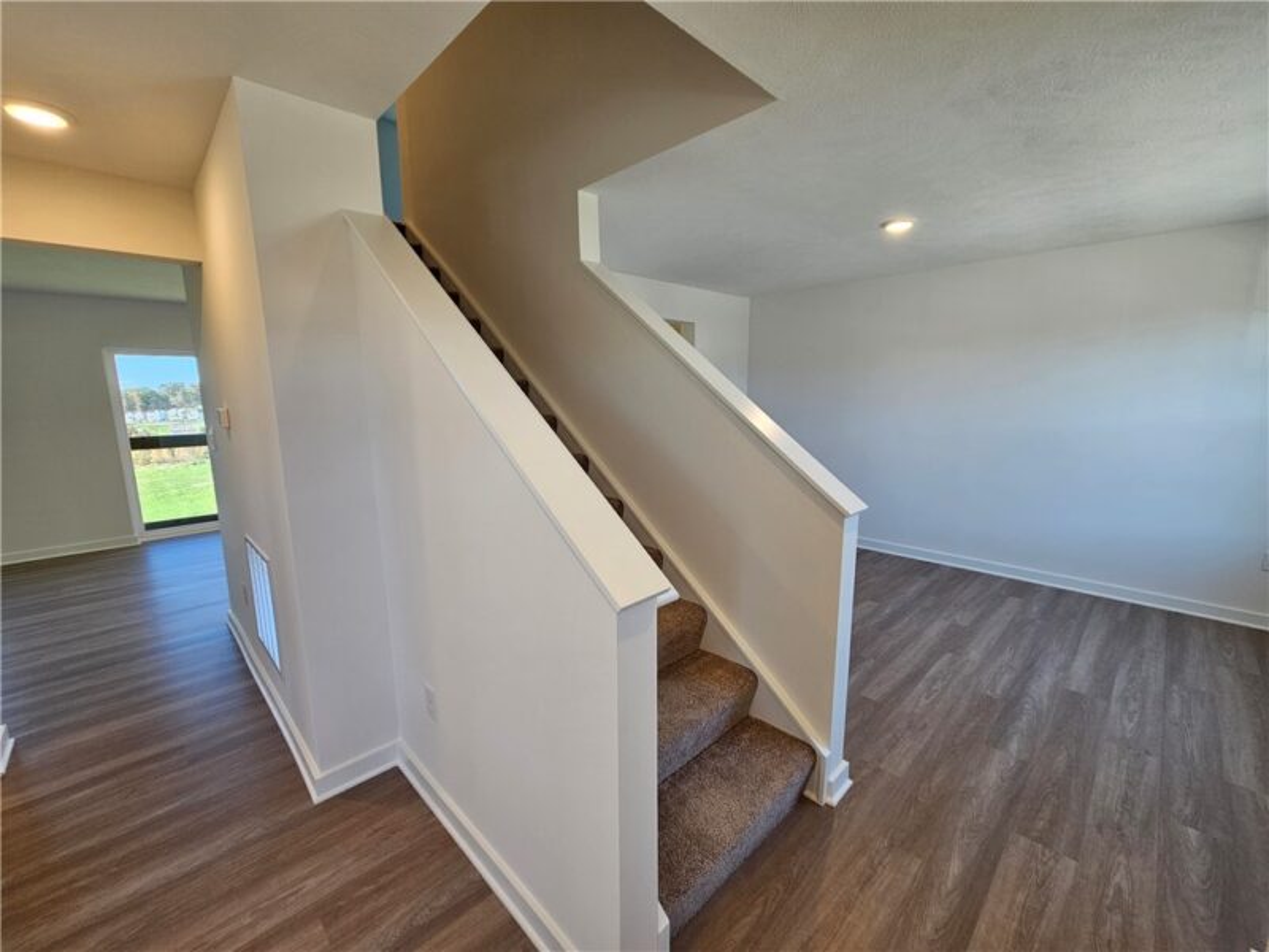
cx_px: 634
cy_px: 476
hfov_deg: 106.2
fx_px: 477
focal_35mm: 13
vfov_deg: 89.9
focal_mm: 2.2
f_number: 2.2
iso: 50
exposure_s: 1/60
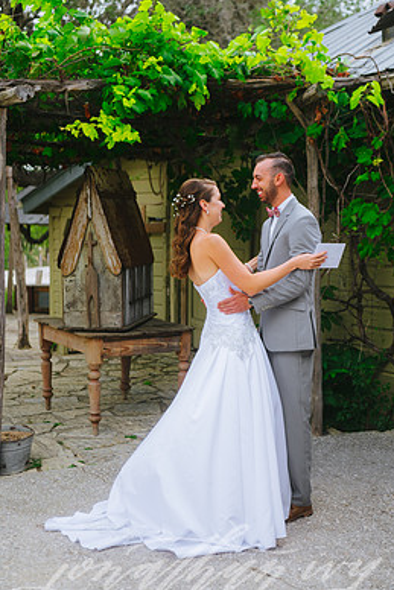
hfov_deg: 23.4
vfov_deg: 34.5
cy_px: 289
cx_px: 204
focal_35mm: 58
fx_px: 951
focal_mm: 50
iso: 200
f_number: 2.8
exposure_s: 1/800
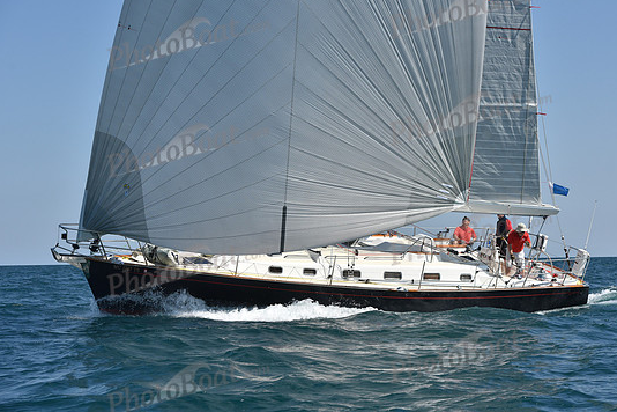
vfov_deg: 17.9
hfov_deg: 26.6
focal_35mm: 76
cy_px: 192
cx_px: 330
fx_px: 1302
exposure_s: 1/1600
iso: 250
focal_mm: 70
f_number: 7.1
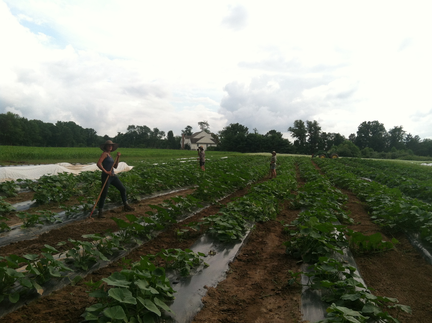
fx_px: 436
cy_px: 162
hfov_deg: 52.7
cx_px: 216
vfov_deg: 40.6
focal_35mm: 35
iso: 80
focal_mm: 3.85
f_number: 2.8
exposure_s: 1/857
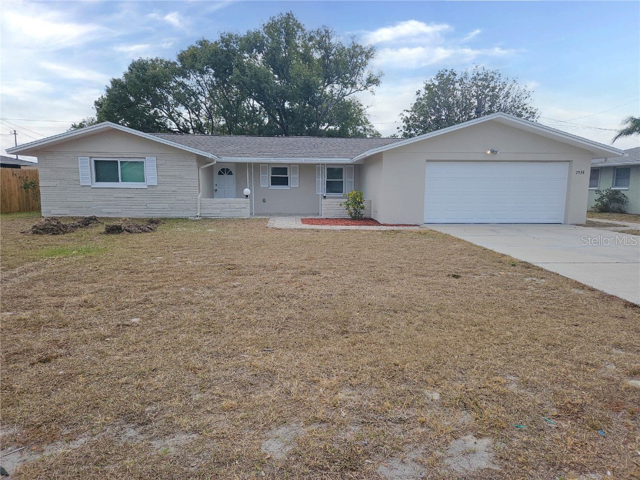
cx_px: 320
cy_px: 240
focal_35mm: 23
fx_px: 425
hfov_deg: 73.9
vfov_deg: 58.9
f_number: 1.8
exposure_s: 1/2572
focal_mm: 5.4
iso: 25
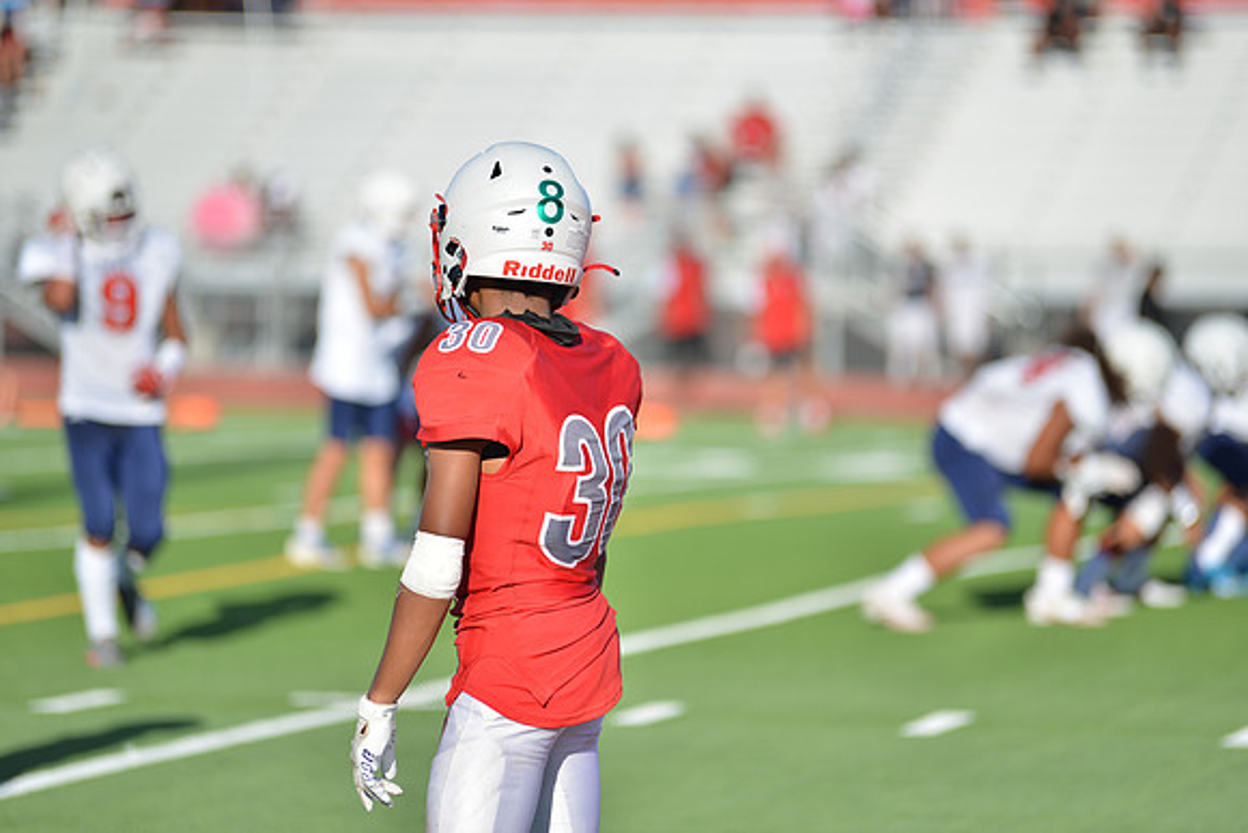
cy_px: 416
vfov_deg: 6.9
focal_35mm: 200
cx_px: 624
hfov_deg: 10.3
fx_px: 6935
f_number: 2.8
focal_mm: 200
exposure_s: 1/1600
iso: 100
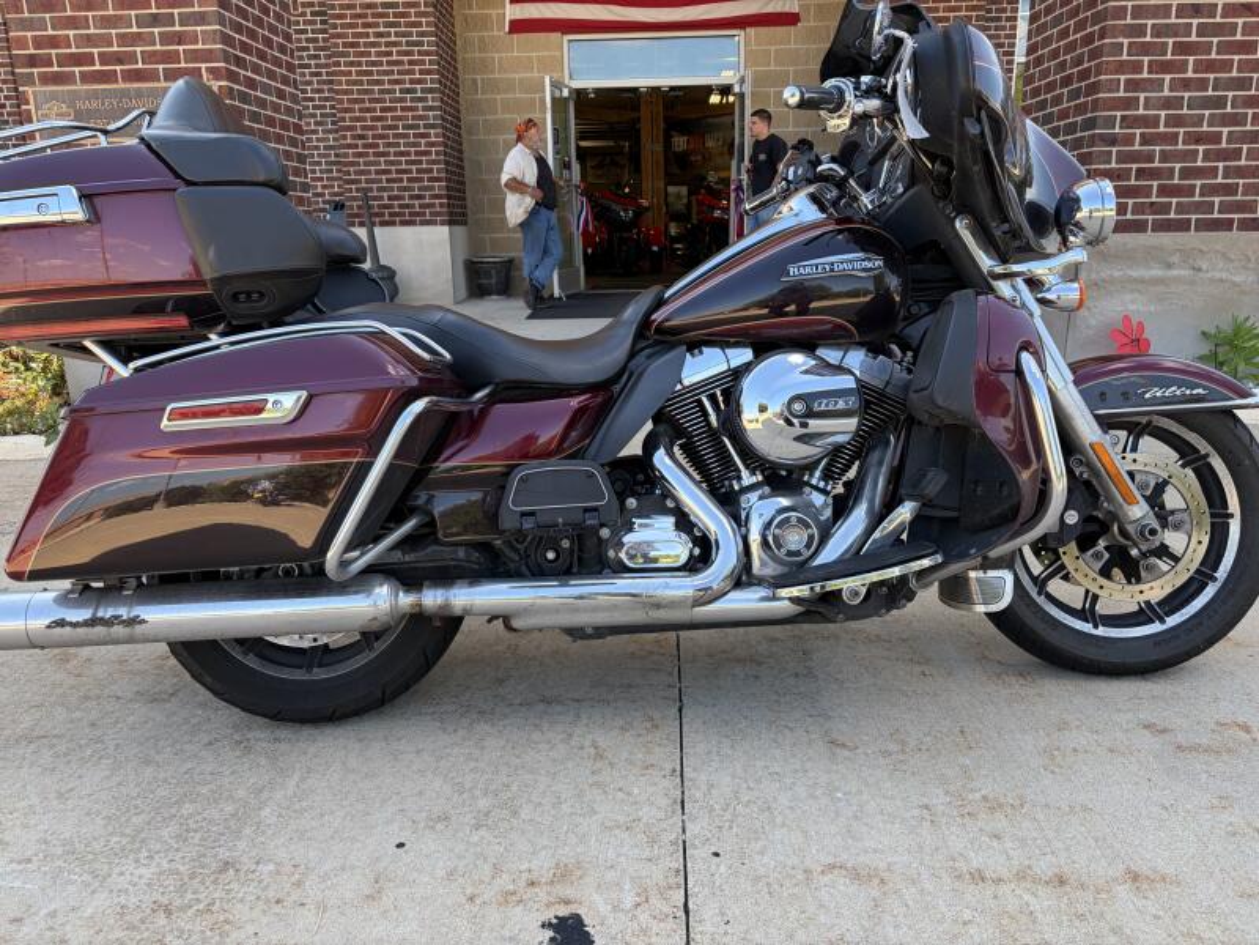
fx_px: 946
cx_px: 630
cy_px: 472
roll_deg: +1.9
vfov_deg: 53.1
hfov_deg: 67.3
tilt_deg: -14.4
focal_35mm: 26
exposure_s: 1/355
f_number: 1.6
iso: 50
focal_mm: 5.96
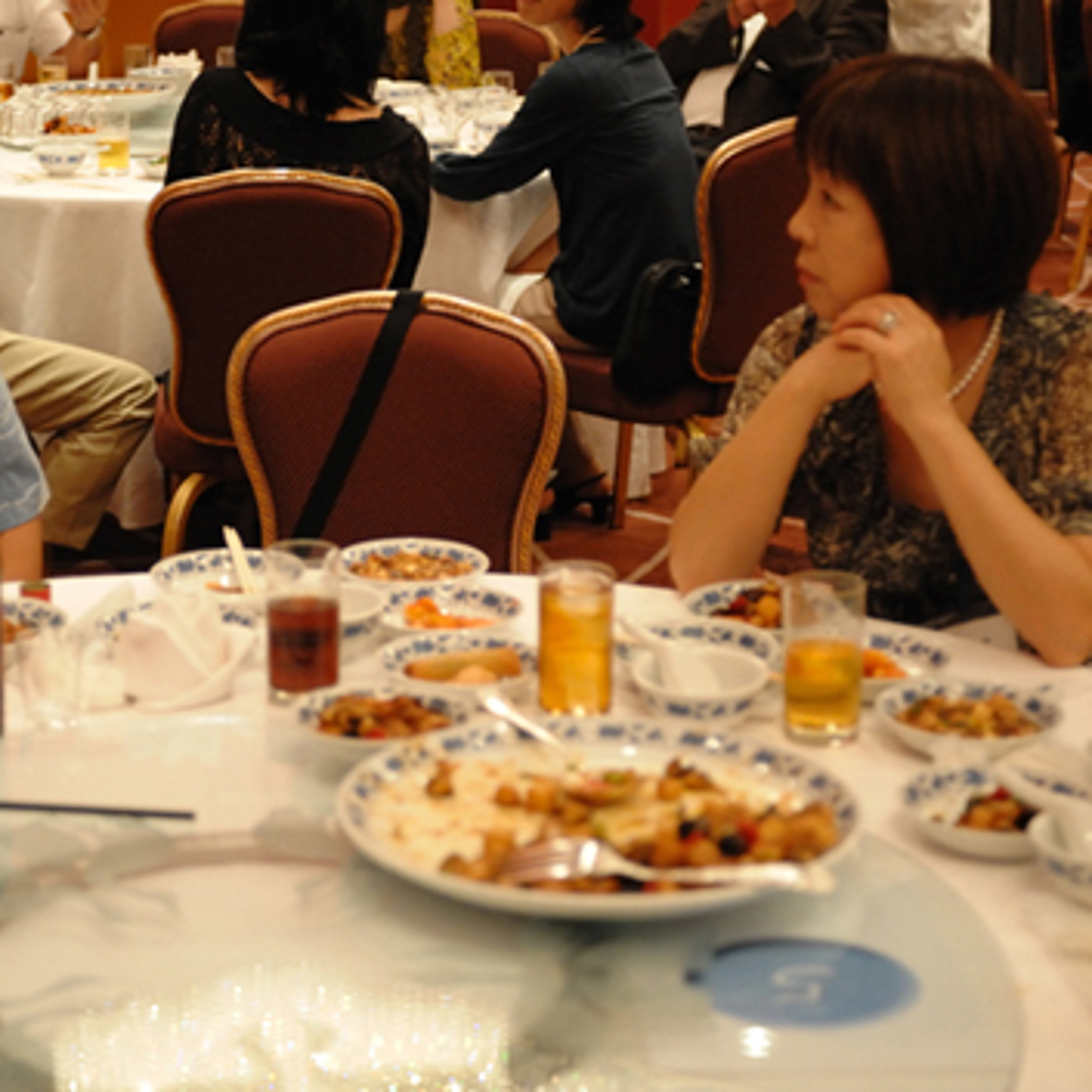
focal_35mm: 77
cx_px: 390
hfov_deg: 22.4
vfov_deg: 22.4
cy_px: 436
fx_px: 2748
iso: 4000
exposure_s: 1/125
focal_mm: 50
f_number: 2.8
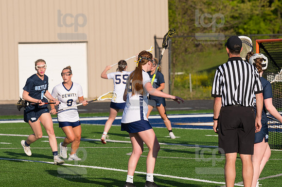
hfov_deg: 7.4
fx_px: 2169
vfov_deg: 5.0
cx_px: 141
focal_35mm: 277
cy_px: 94
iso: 250
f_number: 5.6
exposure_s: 1/1600
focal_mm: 185
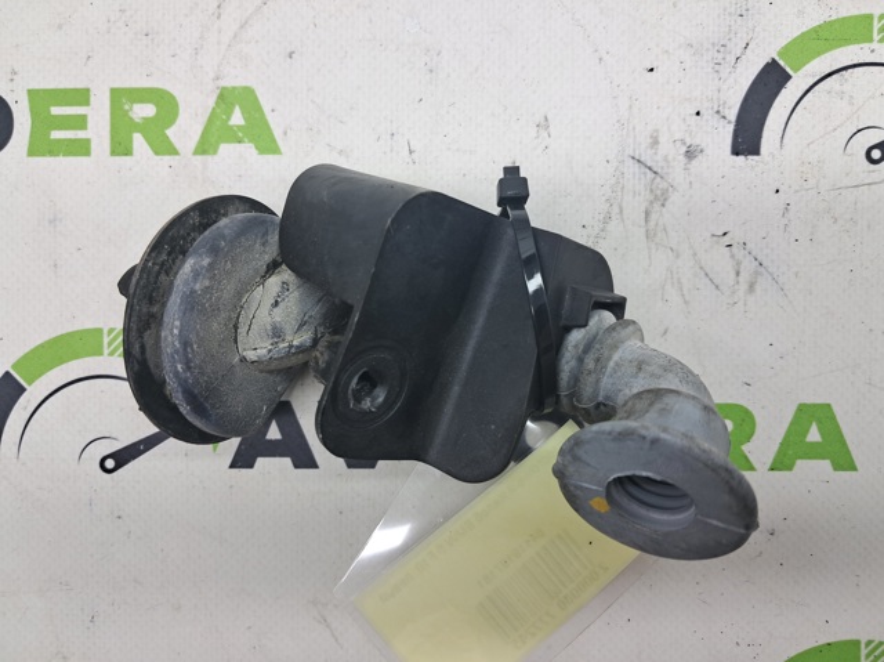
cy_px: 331
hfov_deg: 65.4
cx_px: 442
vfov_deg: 51.3
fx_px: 689
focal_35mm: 27
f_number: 1.8
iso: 50
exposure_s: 1/50
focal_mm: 4
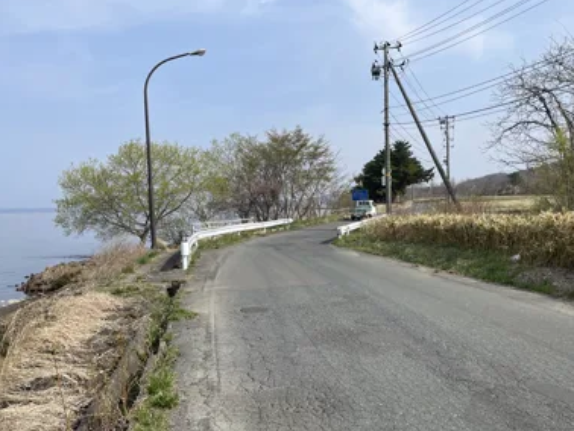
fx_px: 548
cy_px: 261
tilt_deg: -5.0
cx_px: 325
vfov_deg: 42.8
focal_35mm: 33
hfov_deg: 55.1
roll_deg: +2.5
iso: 32
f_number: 1.6
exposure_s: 1/3205
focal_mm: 4.2
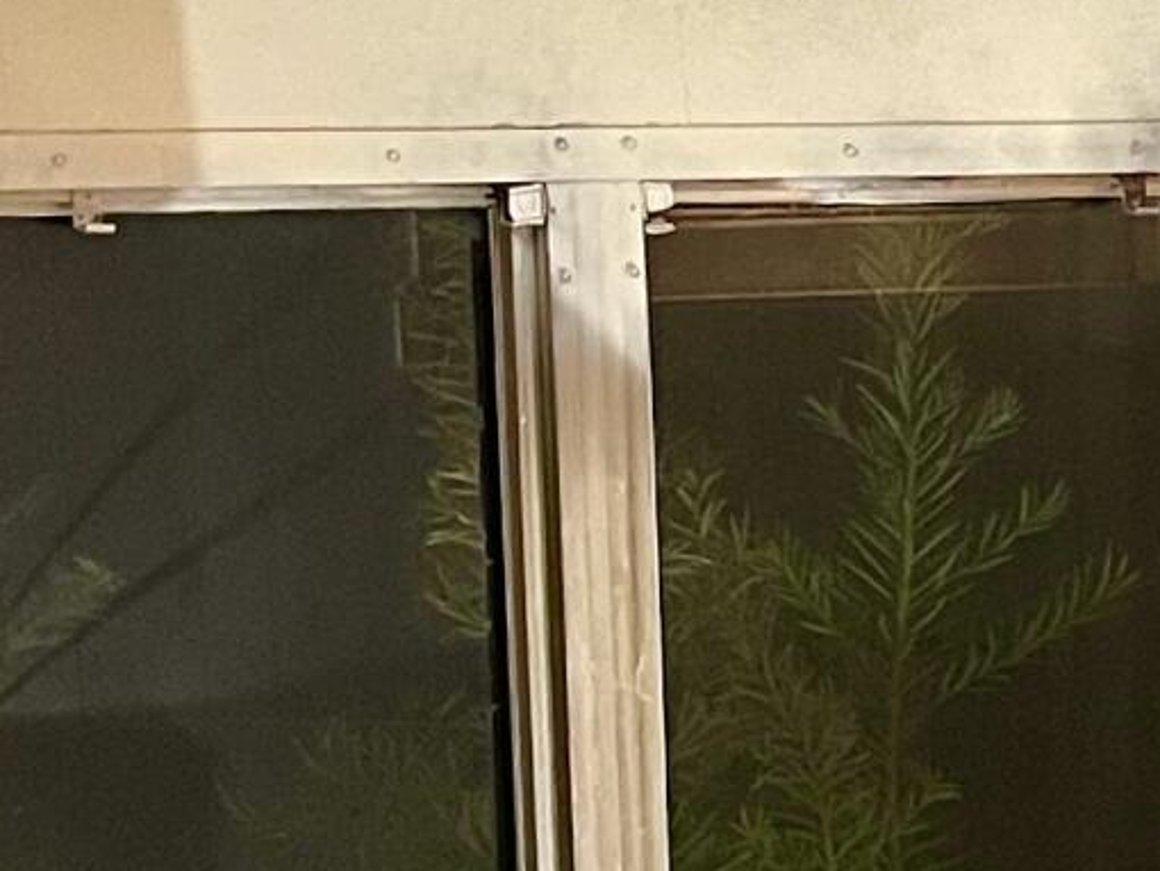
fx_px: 4928
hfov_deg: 12.7
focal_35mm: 147
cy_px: 1142
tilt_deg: -14.9
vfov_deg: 9.9
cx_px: 1756
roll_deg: -0.9
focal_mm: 5.1
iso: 400
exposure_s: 1/60
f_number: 1.6
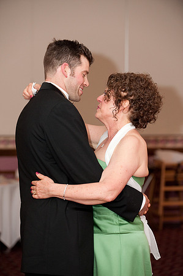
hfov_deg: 10.9
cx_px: 92
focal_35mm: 125
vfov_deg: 16.4
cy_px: 138
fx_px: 955
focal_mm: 125
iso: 1600
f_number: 5
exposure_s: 1/40
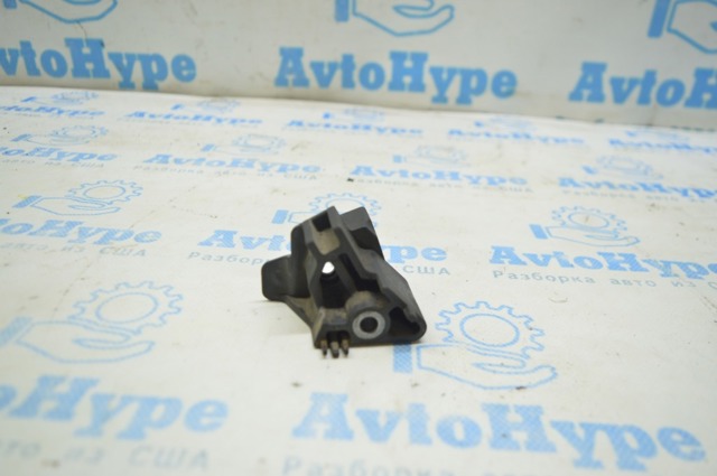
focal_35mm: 27
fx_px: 537
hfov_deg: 67.4
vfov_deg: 47.8
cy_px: 238
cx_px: 358
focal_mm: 18
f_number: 3.5
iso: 400
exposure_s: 1/40
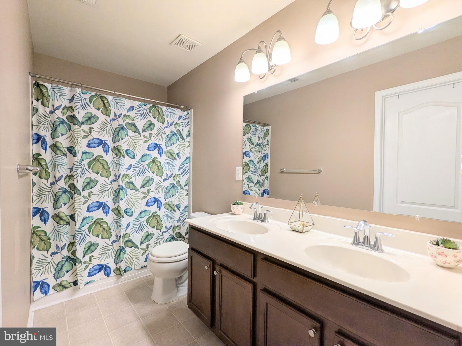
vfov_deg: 78.1
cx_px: 231
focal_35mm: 16
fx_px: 214
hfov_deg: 94.5
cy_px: 173
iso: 61
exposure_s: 1/120
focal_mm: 2.35
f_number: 2.2
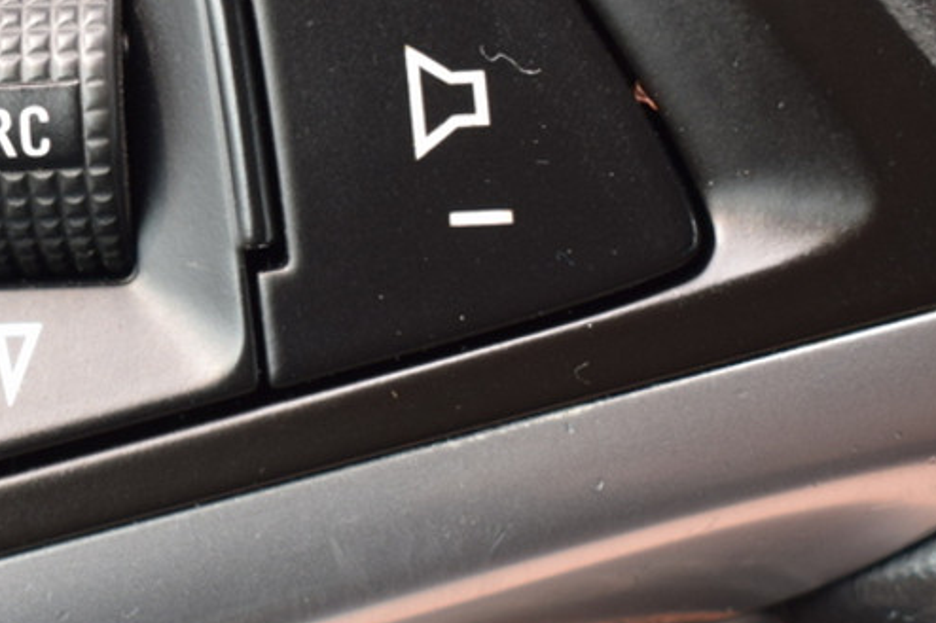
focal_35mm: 170
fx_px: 4418
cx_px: 0
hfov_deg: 12.0
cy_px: 126
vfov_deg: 8.1
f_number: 5
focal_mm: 40
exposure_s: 1/80
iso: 400
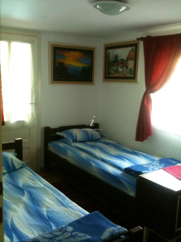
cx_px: 90
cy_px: 121
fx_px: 244
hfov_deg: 40.7
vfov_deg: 52.6
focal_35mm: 35
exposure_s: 1/17
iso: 250
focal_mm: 3.85
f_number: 2.8
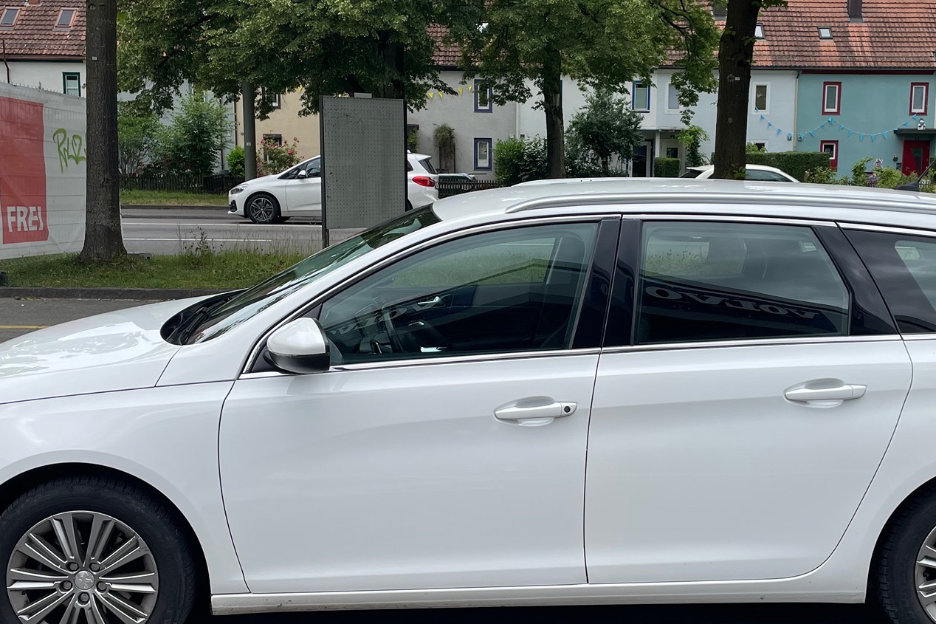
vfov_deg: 31.2
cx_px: 558
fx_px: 1118
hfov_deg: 45.2
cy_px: 318
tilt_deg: -6.9
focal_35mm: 43
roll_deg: -0.6
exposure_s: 1/1147
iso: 32
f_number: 1.6
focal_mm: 4.2
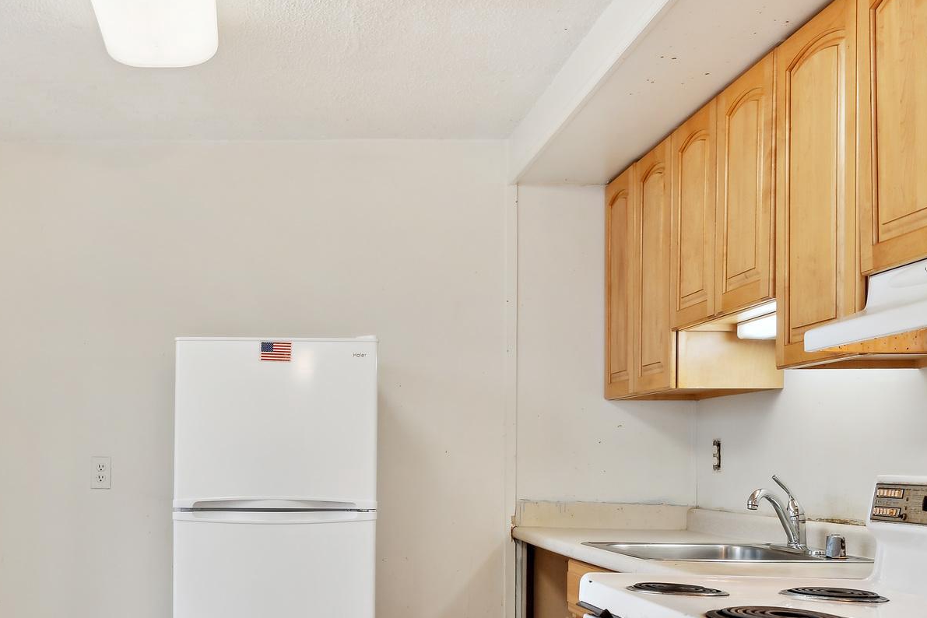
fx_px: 1107
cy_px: 490
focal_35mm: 43
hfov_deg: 44.5
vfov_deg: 30.5
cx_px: 276
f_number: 4.5
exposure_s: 1/125
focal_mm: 25
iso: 250
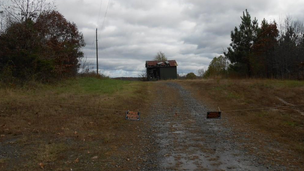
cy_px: 66
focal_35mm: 29
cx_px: 152
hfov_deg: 66.1
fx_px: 234
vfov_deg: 40.0
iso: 80
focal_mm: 4.6
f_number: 3.5
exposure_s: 1/1000
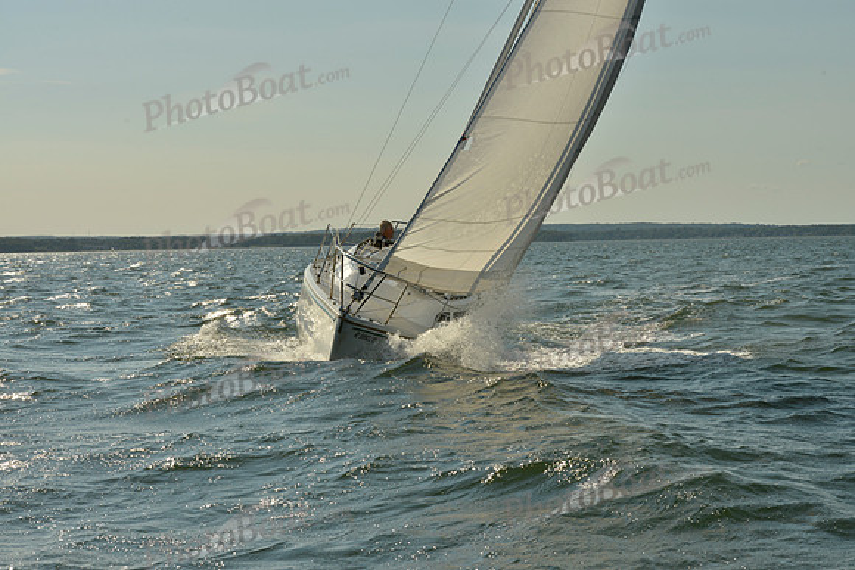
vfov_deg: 19.5
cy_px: 285
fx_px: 1663
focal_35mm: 70
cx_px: 428
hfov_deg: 28.8
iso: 280
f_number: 14
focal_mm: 70
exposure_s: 1/1000
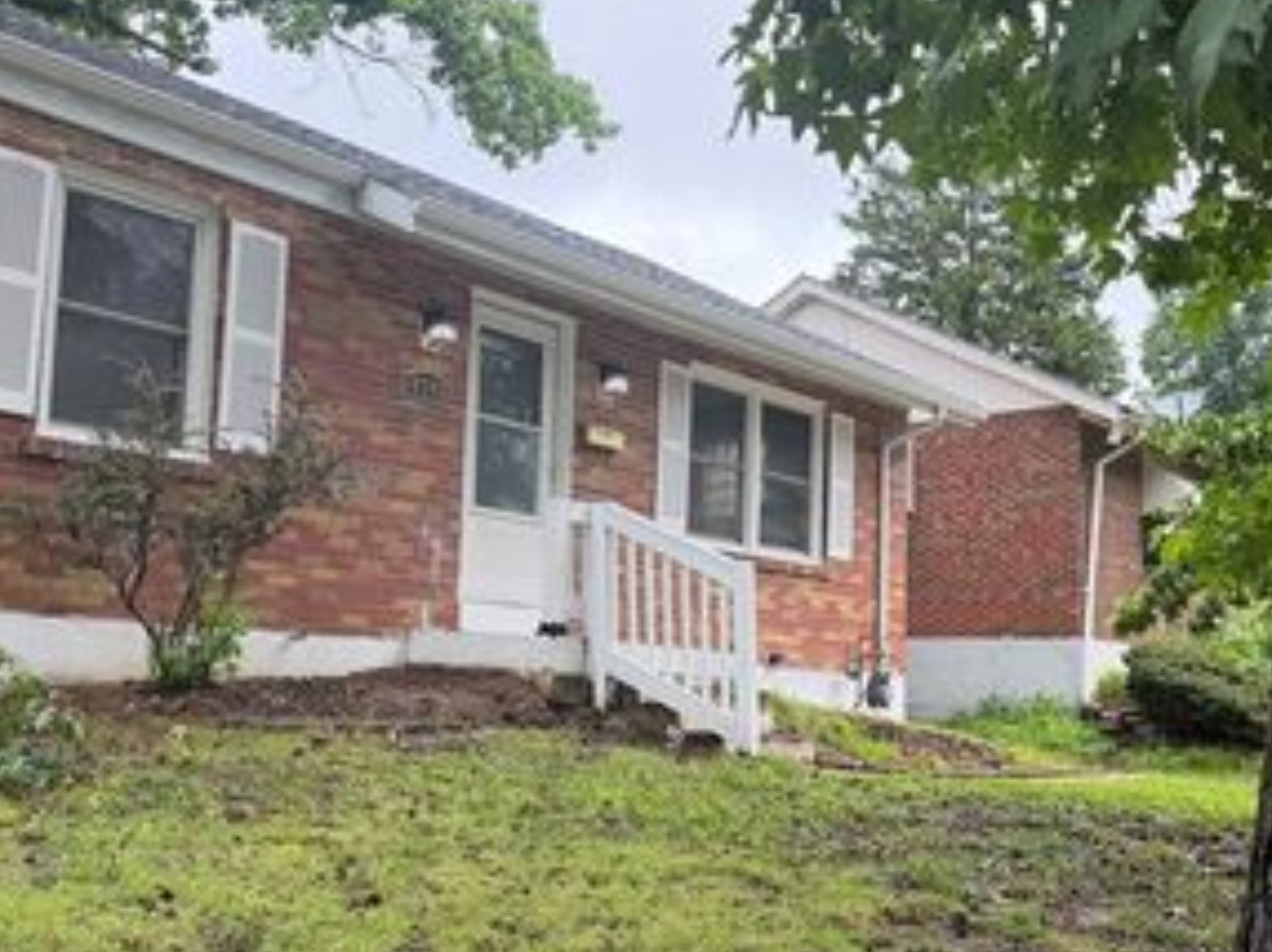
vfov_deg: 34.2
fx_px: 1542
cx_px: 743
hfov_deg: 44.7
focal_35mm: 42
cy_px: 554
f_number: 1.78
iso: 100
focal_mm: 6.76
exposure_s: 1/622
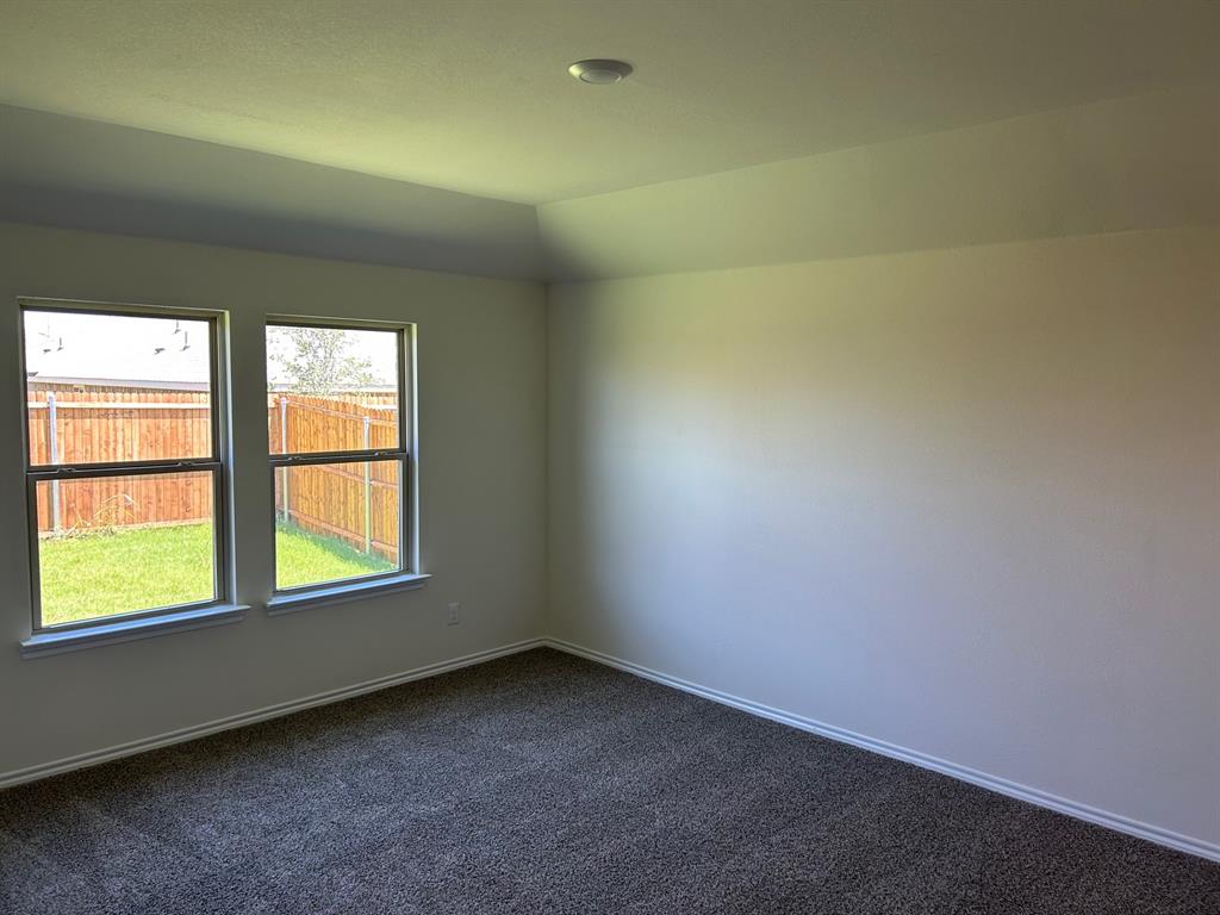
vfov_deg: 53.1
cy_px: 458
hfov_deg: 67.3
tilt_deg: -3.8
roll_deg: -0.9
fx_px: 916
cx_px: 610
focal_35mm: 26
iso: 64
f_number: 1.5
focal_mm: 5.7
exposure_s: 1/120
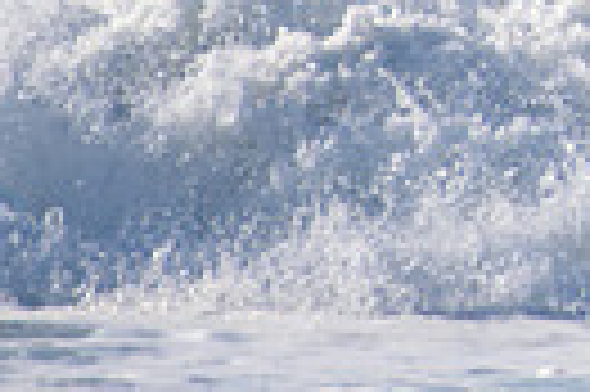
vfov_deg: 0.4
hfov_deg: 0.6
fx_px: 54392
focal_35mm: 3323
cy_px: -462
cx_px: 1302
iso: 320
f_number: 5.6
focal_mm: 500
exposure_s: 1/2000
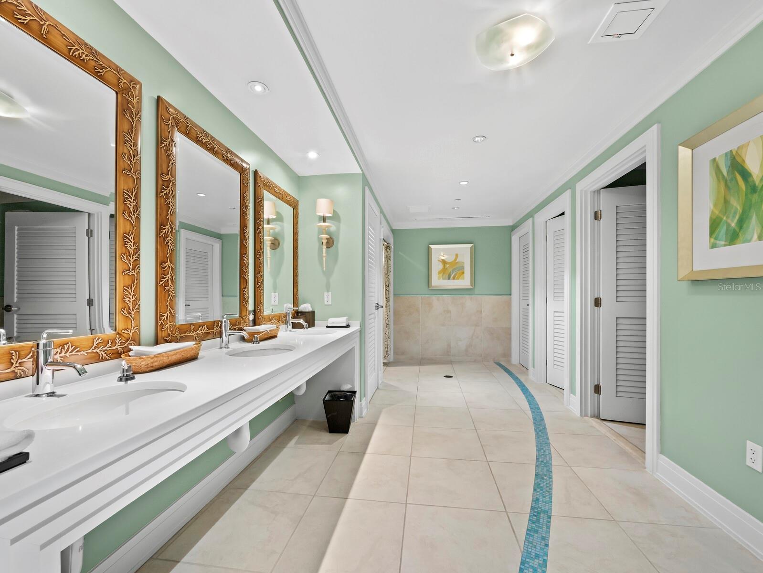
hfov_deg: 102.0
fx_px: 309
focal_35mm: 14
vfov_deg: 85.7
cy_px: 286
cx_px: 382
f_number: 9
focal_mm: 7
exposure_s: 1
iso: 400
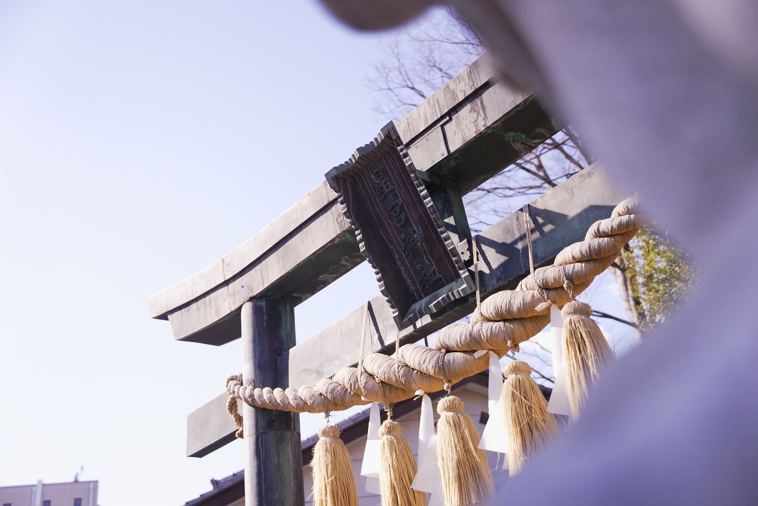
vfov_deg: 36.0
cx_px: 379
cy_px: 253
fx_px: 779
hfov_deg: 51.9
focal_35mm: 37
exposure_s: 1/8000
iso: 800
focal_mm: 37
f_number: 2.8
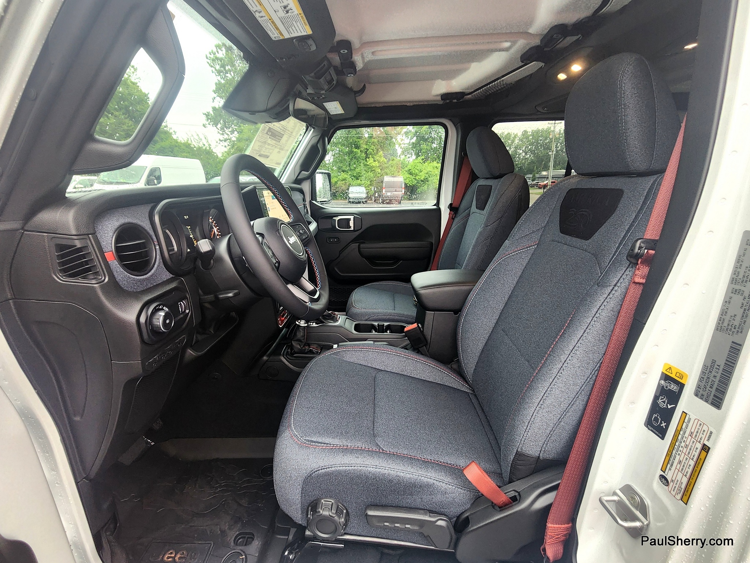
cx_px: 375
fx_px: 282
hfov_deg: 106.2
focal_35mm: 13
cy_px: 282
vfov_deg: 90.0
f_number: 2.2
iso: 200
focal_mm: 2.2
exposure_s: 1/60
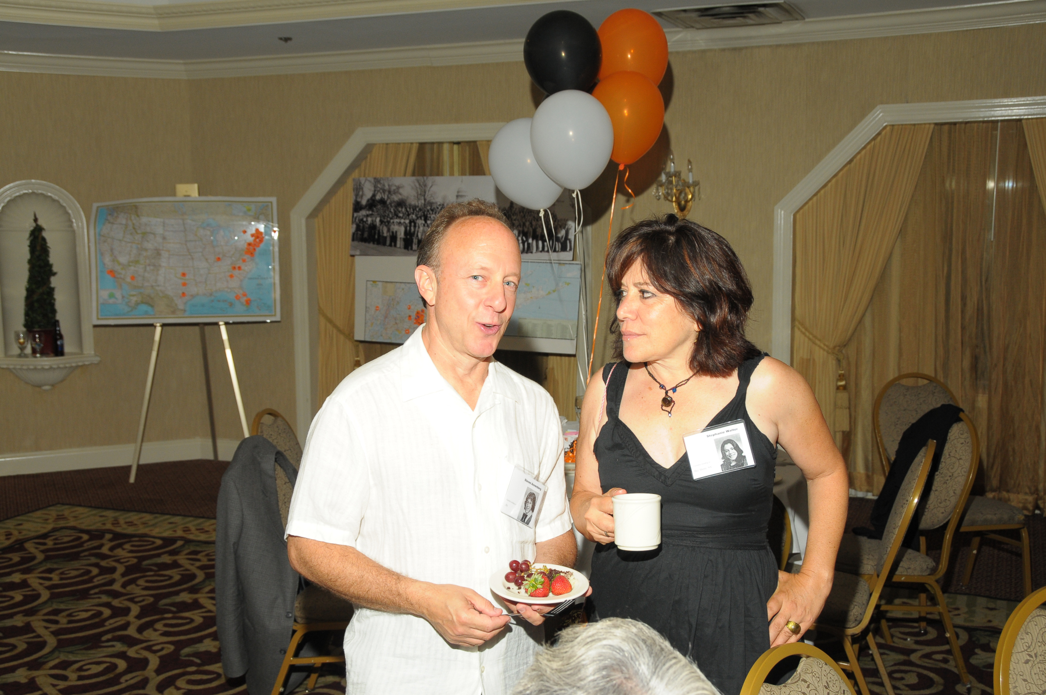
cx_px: 523
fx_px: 1175
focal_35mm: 40
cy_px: 348
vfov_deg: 32.9
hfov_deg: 48.0
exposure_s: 1/80
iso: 400
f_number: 5.6
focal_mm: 27
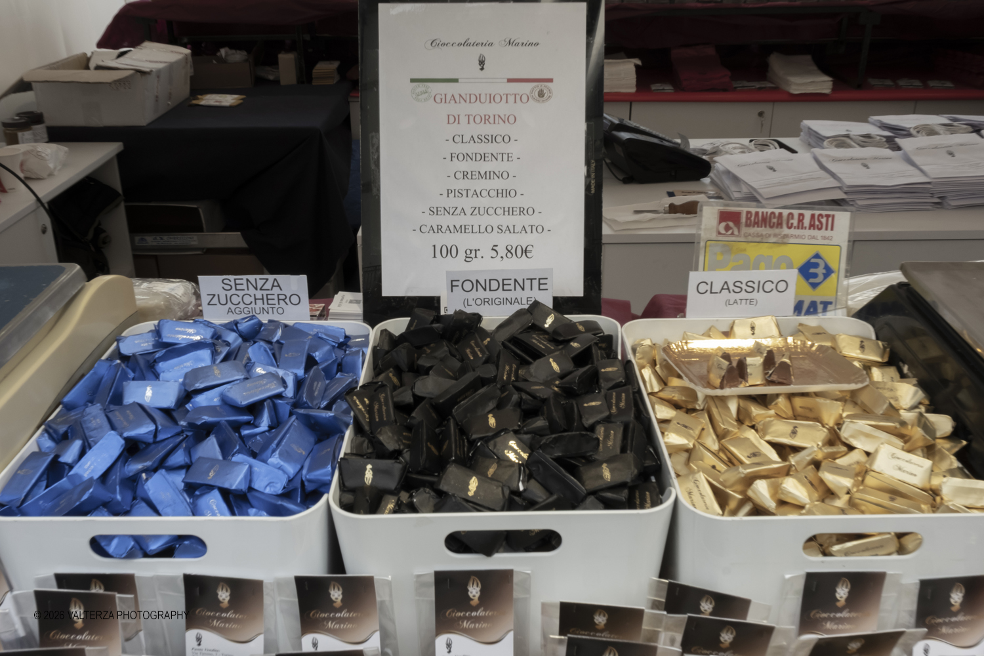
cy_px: 328
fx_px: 902
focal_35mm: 33
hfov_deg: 57.2
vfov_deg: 40.0
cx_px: 492
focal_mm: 22.3
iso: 800
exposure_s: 1/60
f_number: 18
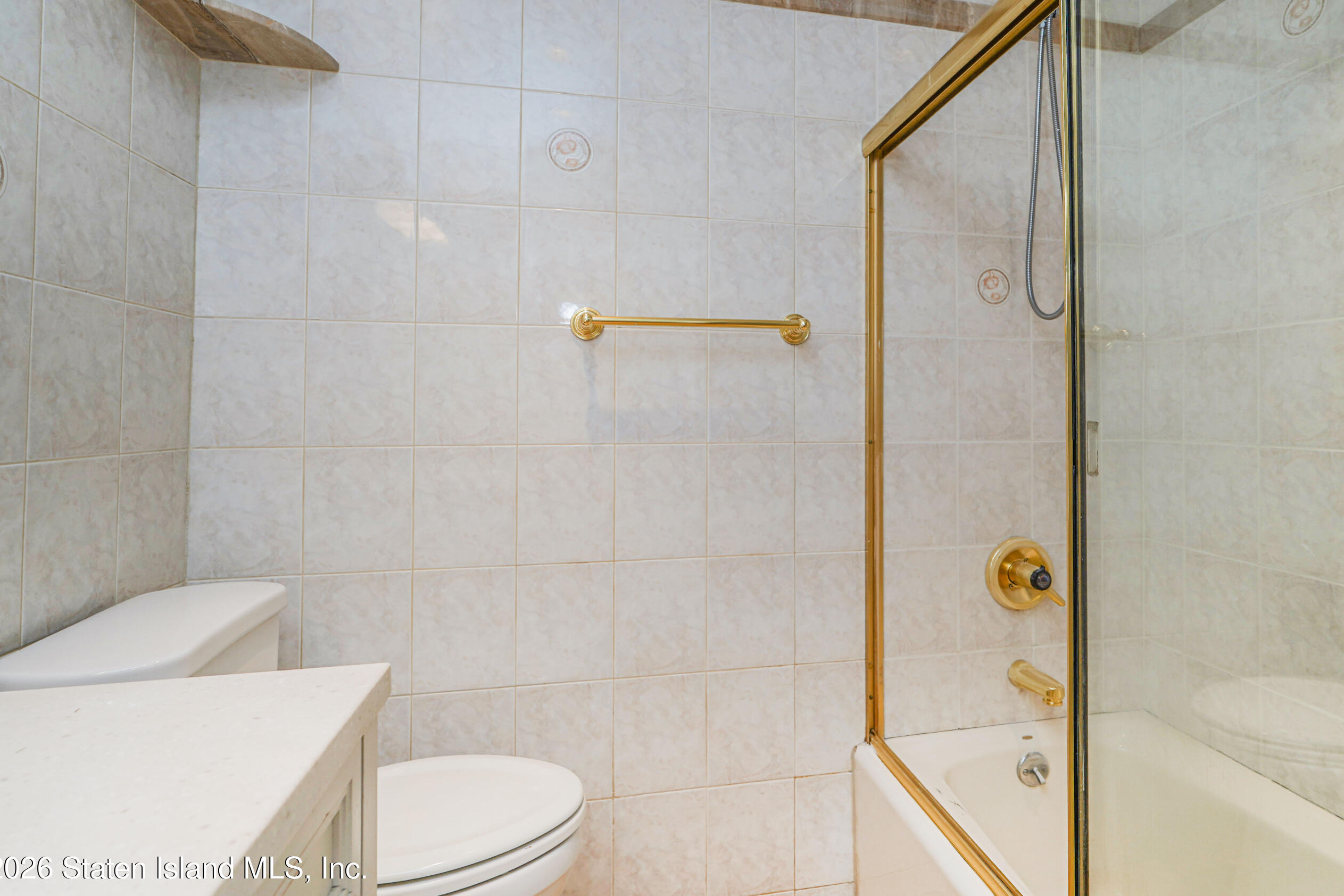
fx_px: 709
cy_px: 385
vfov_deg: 64.3
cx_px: 760
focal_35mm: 19
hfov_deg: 86.4
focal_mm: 16
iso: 50
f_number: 4.5
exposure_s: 1/40
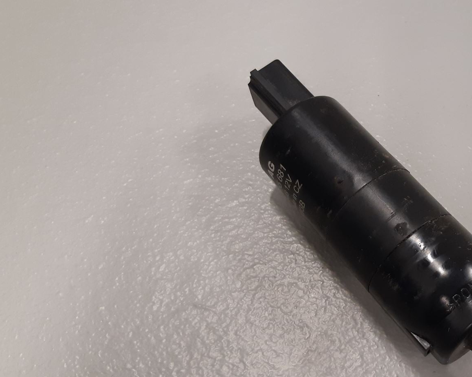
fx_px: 629
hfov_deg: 39.7
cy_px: 215
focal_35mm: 45
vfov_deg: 33.4
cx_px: 372
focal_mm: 3.93
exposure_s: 1/50
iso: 160
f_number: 1.7
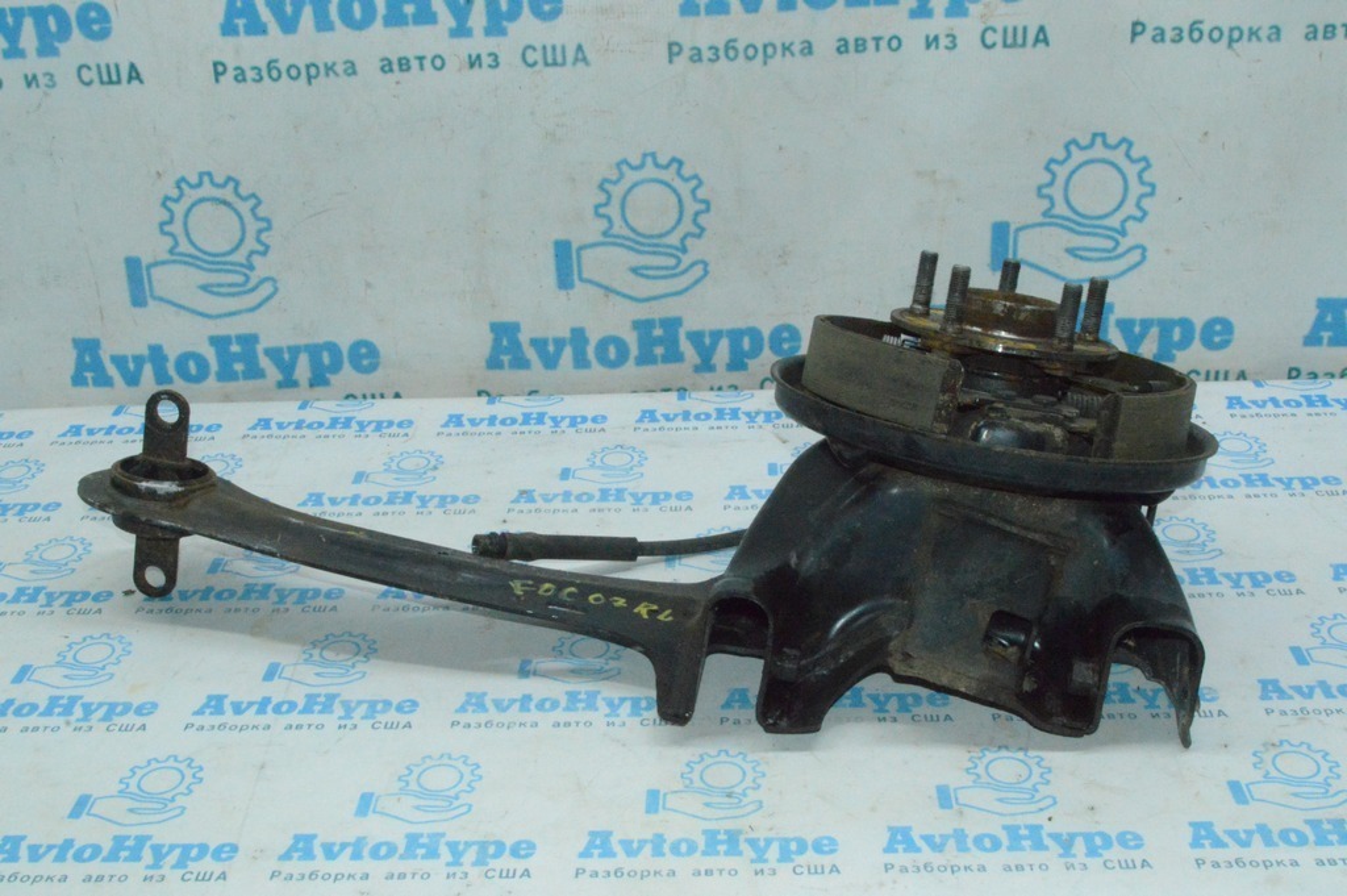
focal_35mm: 44
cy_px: 448
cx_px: 674
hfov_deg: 45.0
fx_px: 1626
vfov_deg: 30.8
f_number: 29
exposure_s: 1/80
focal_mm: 29
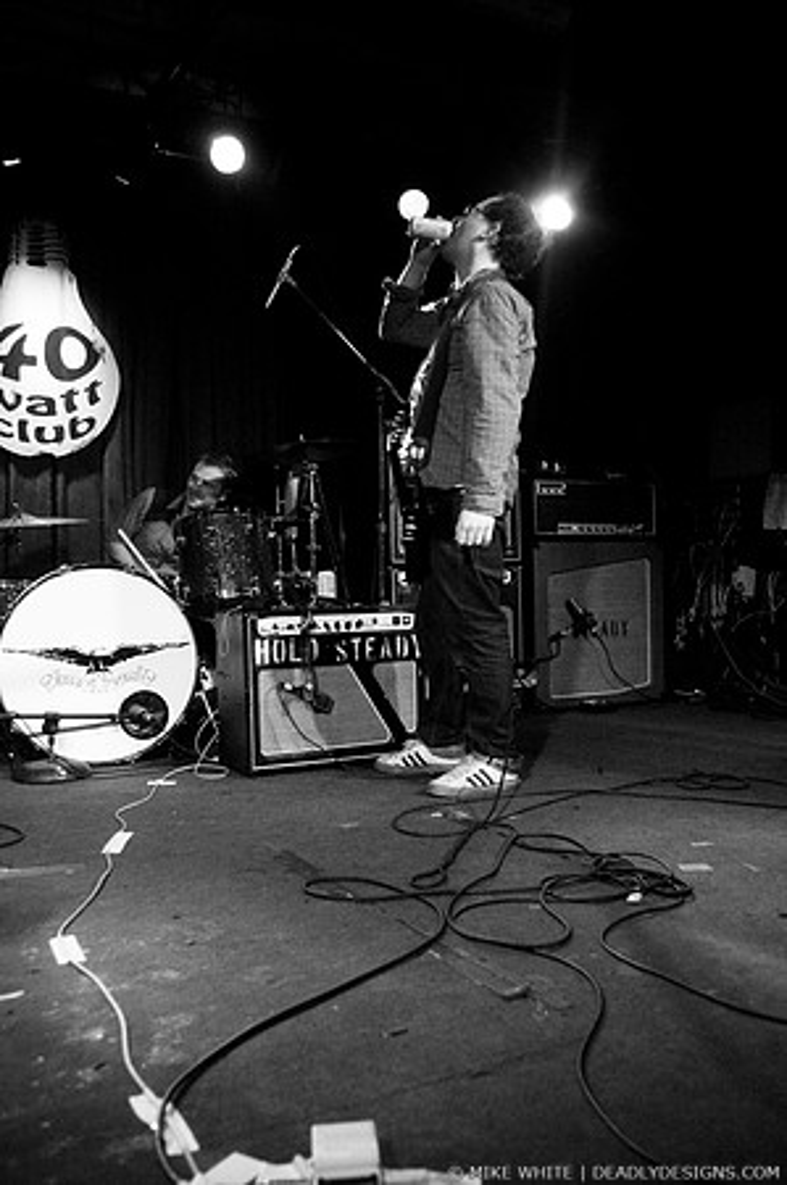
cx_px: 394
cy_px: 592
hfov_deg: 43.5
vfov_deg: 62.0
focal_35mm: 30
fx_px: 986
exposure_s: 1/50
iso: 800
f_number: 3.2
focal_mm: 20
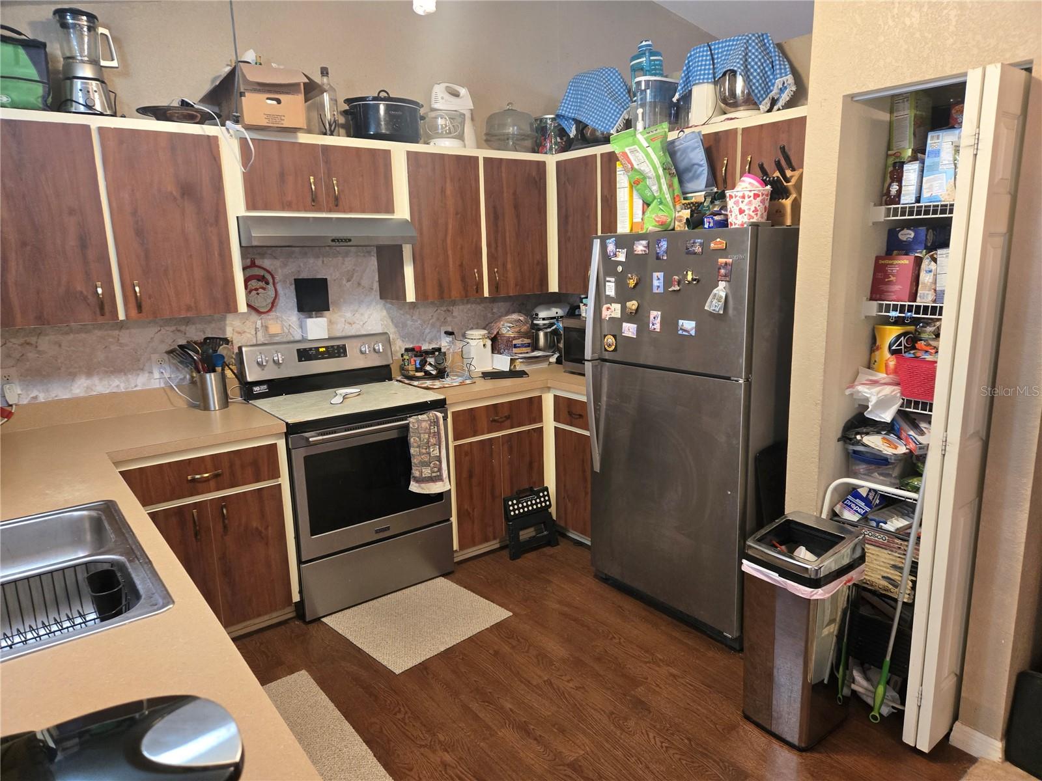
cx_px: 521
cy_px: 390
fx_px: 692
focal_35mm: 23
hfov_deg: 73.9
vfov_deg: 58.9
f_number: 1.8
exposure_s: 1/60
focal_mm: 5.4
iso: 500
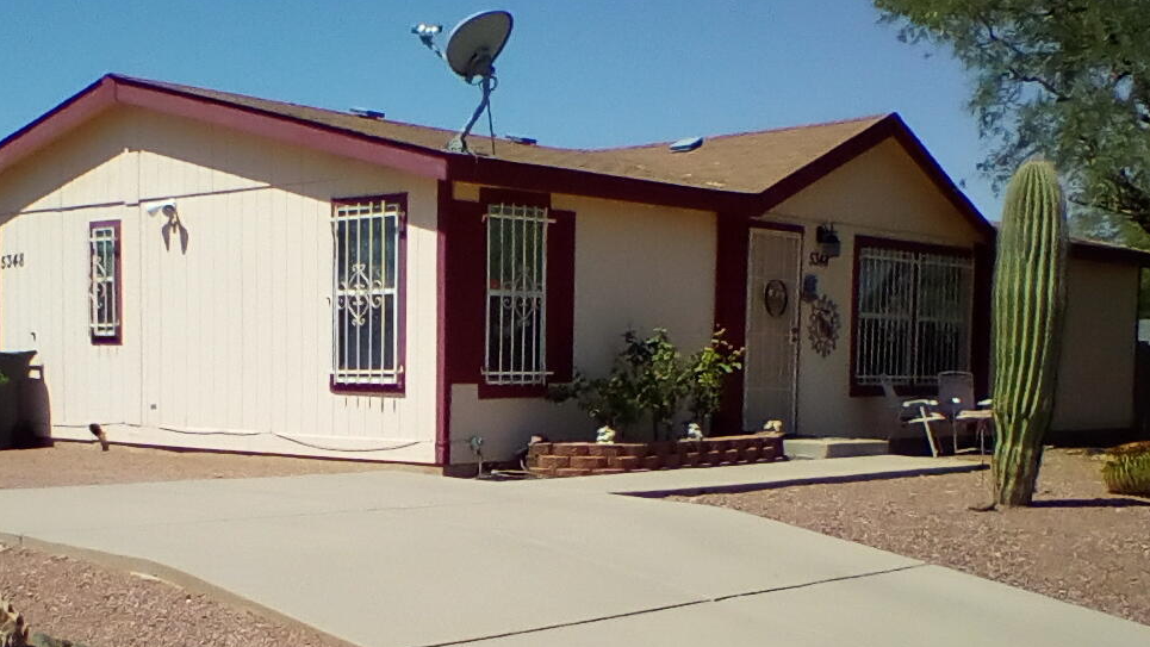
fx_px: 1708
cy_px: 498
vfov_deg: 21.2
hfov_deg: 36.9
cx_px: 415
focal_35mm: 56
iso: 100
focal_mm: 2.38
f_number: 2.4
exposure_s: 1/2392
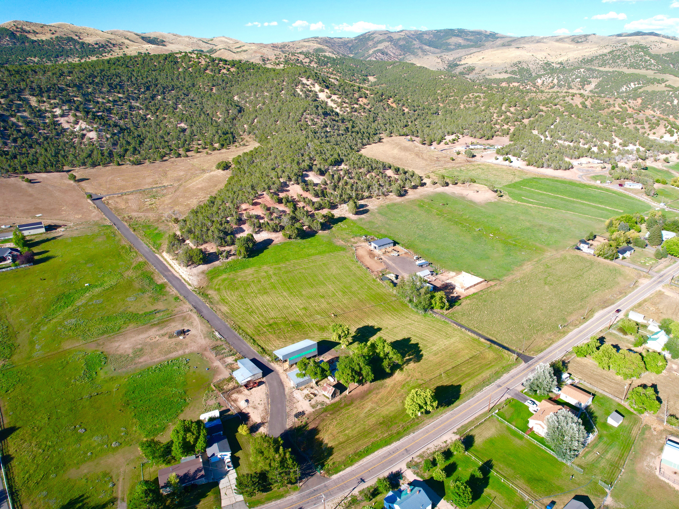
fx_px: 471
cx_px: 385
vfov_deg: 56.8
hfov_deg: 71.3
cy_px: 256
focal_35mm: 24
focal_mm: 8.38
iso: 100
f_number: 2.8
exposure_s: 1/1250
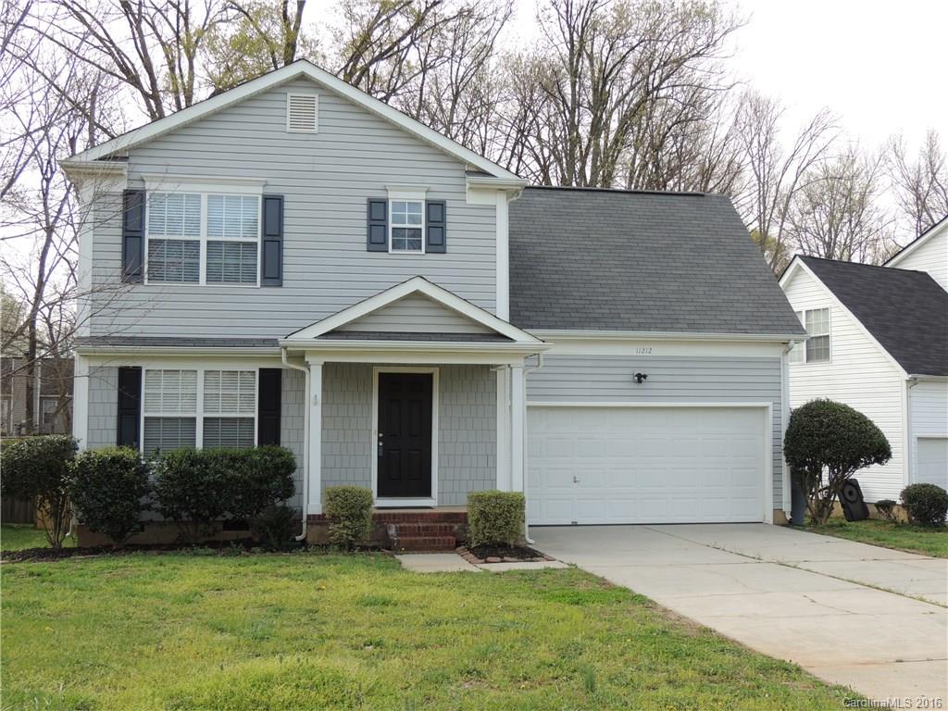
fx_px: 1095
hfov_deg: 46.8
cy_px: 356
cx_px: 474
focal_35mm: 40
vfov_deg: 36.0
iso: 100
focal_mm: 7.1
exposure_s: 1/320
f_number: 3.3
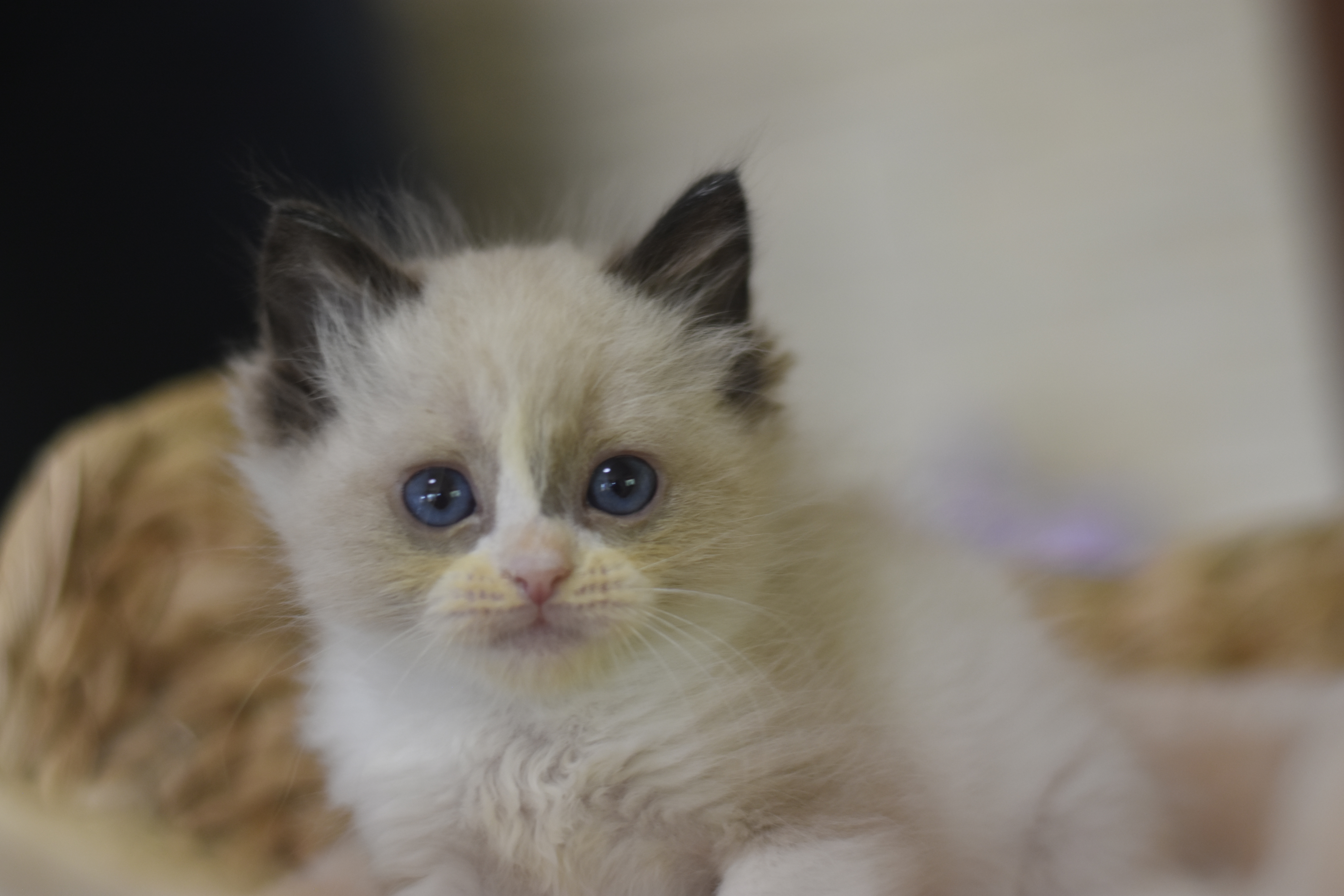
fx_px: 2800
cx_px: 672
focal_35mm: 75
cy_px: 448
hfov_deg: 27.0
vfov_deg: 18.2
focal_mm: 50
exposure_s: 1/200
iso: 640
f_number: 2
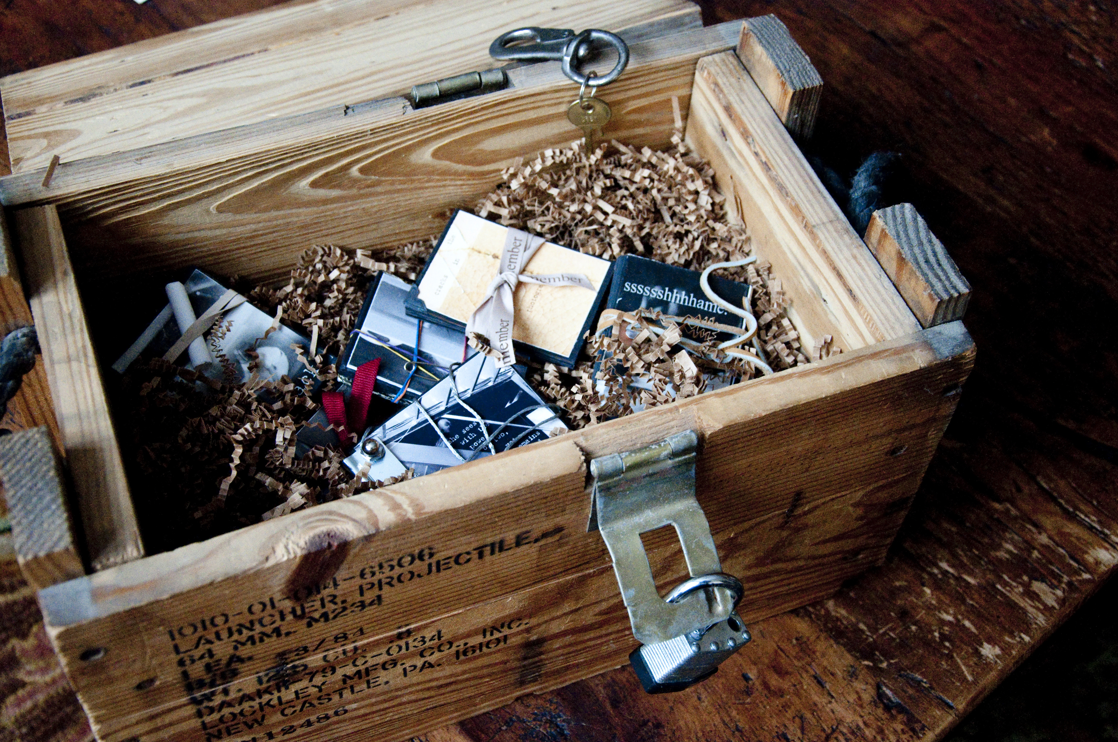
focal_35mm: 48
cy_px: 371
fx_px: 1489
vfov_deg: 28.0
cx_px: 559
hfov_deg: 41.2
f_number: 4.5
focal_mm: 32
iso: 6400
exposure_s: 1/100
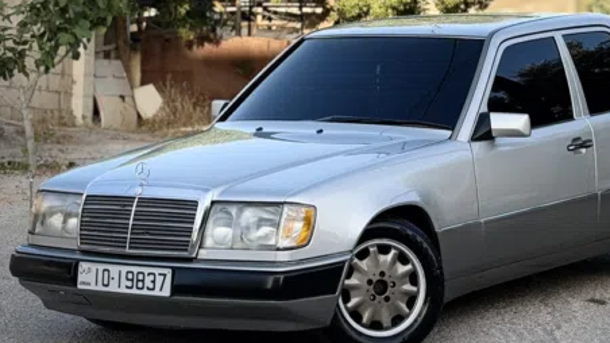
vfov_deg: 16.1
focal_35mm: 74
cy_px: 49
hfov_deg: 28.4
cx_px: 412
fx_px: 1197
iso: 100
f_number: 1.78
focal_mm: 6.76
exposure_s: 1/1116
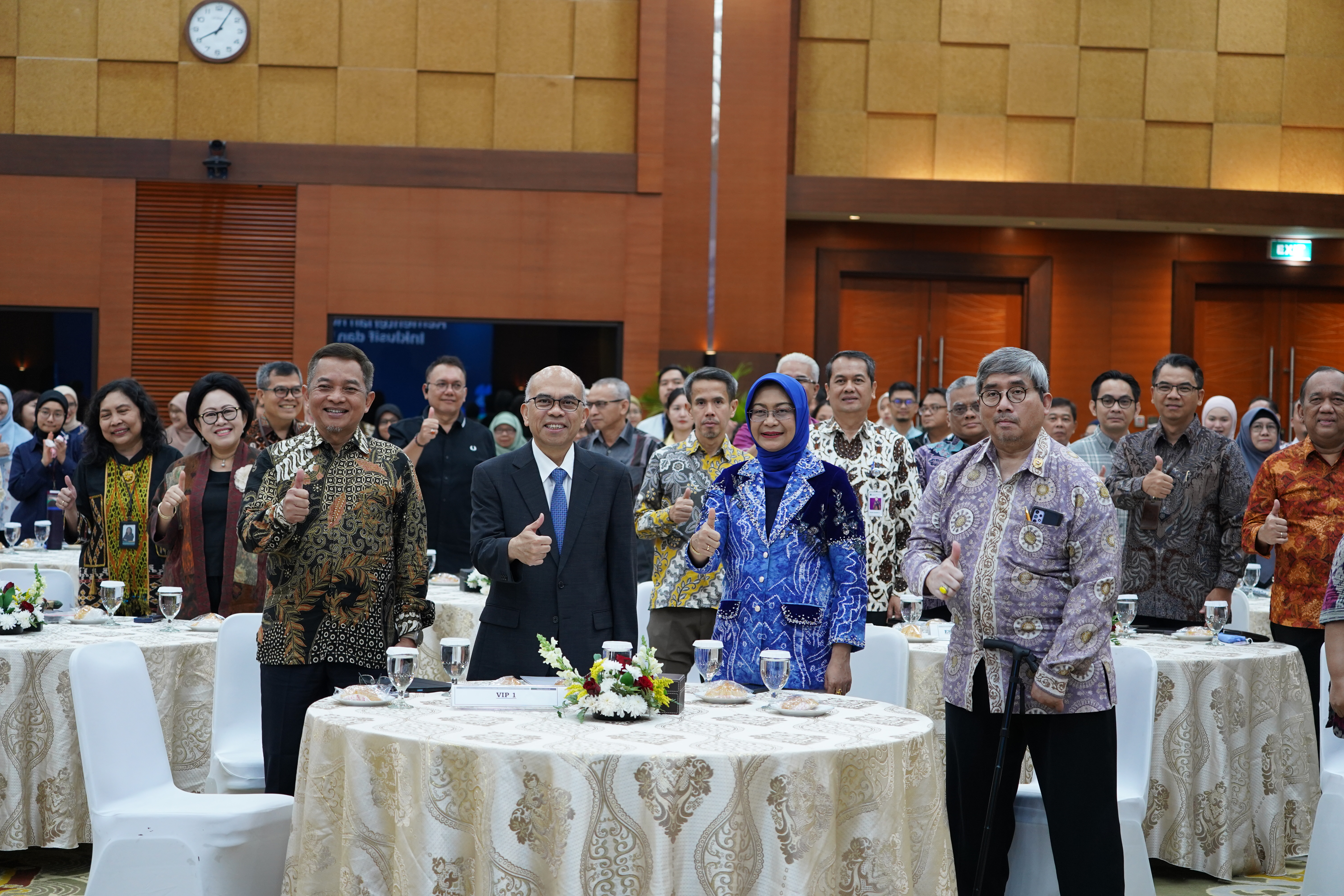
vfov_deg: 19.5
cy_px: 448
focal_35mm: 70
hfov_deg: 28.8
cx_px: 672
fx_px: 2613
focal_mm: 70
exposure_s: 1/80
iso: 1250
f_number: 4
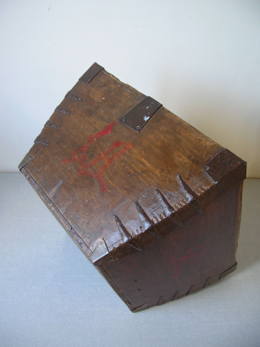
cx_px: 130
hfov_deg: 40.6
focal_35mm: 35
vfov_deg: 52.7
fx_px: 351
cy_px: 174
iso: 50
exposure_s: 1/6.2
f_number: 2.8
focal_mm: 5.8
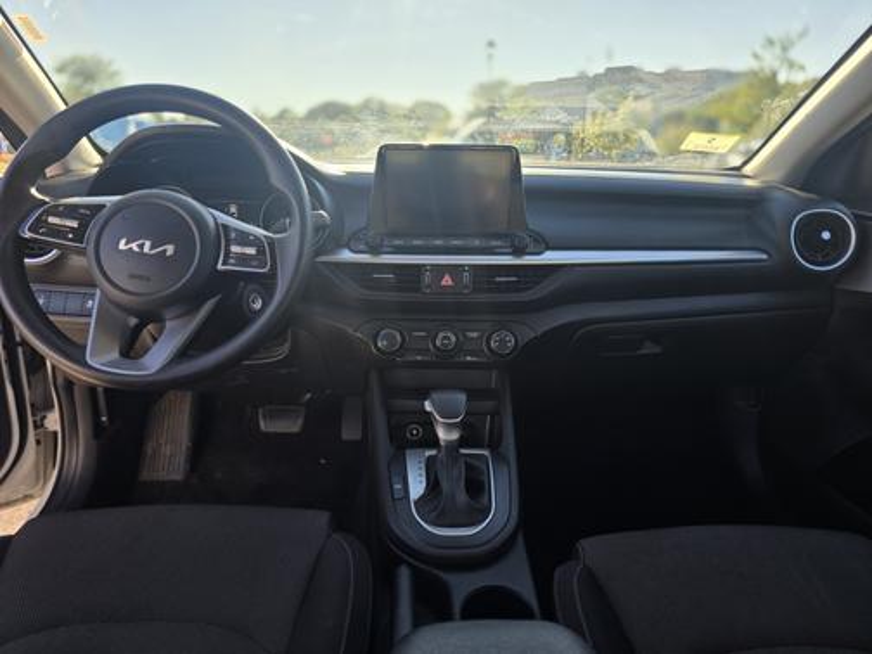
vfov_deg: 58.9
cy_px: 327
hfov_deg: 73.9
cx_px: 436
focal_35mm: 23
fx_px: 579
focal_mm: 6.3
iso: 12
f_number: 1.7
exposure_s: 1/160
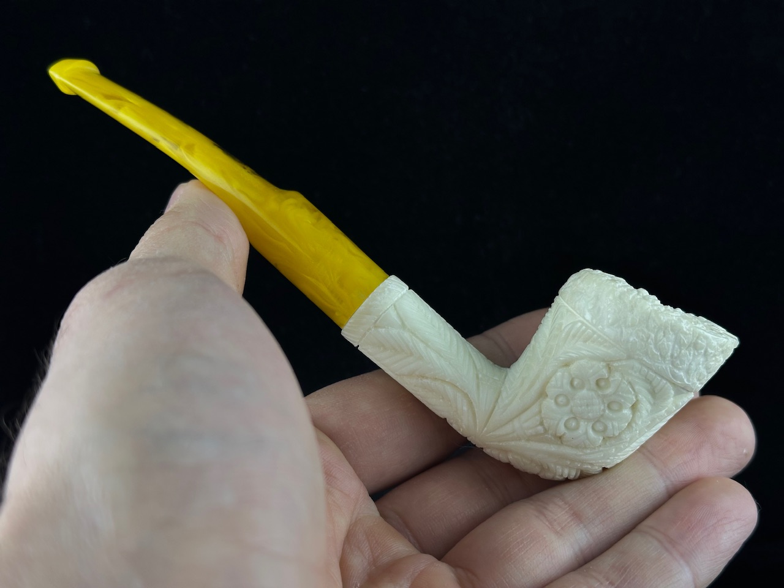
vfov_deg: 30.3
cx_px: 392
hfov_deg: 39.7
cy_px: 294
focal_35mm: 48
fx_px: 1087
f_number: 1.78
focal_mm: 6.86
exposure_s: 1/587
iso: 64
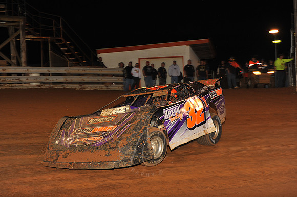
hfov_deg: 28.9
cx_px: 148
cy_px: 98
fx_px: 577
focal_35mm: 70
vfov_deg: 19.4
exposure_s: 1/320
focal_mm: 70
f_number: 7.1
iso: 800
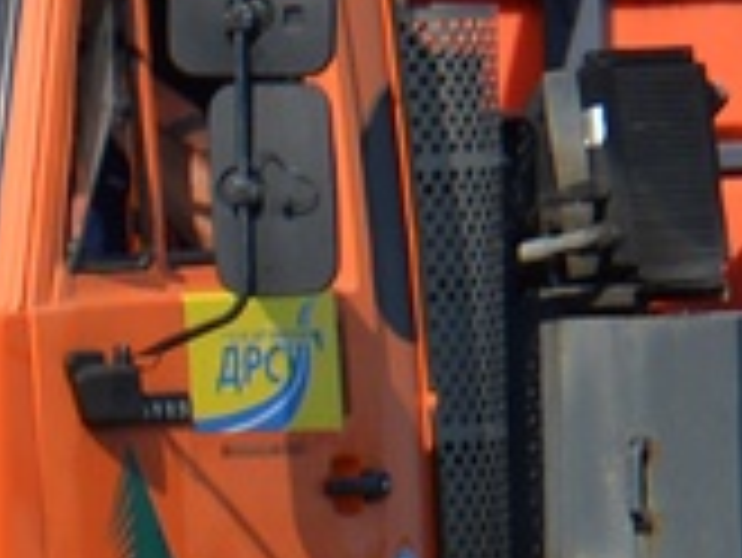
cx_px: 211
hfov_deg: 1.5
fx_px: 29237
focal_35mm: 1363
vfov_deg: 1.1
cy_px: 81
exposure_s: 1/320
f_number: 9
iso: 100
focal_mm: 130
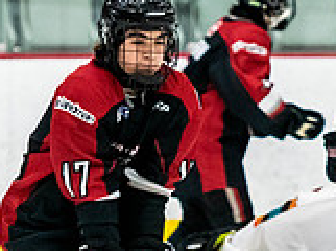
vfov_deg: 2.1
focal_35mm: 690
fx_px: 6683
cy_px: 289
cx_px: 322
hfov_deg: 2.9
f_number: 2.8
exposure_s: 1/640
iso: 2500
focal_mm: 120
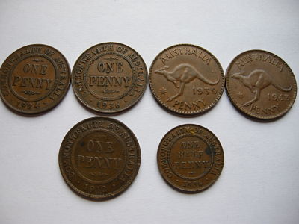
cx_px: 150
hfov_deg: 52.6
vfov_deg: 40.7
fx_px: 302
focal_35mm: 35
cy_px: 112
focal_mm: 7.5
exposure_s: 1/310
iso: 64
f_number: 2.7
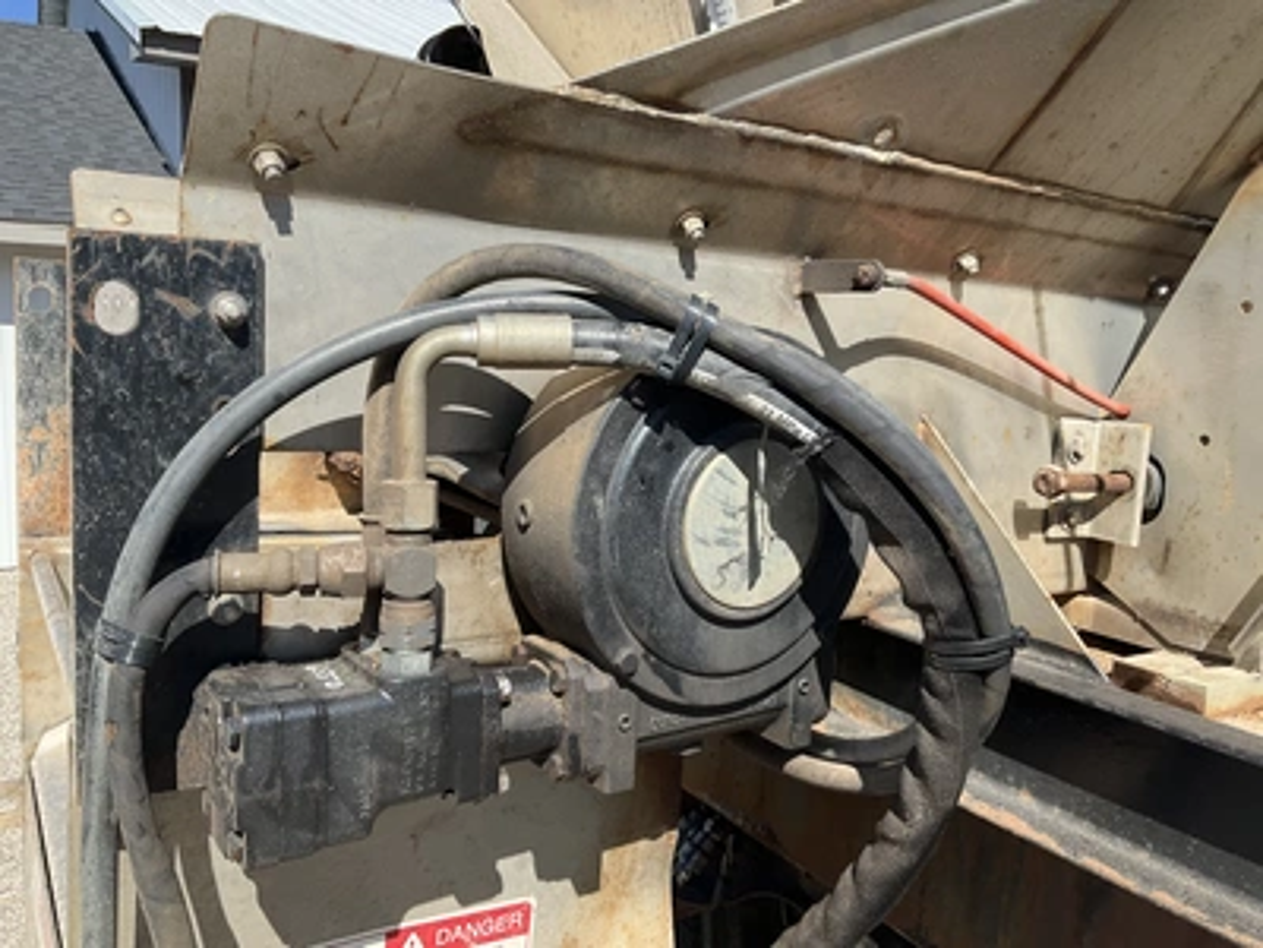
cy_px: 474
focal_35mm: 29
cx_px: 632
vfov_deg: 48.2
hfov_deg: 61.7
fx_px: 1058
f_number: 1.8
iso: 25
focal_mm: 3
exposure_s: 1/997
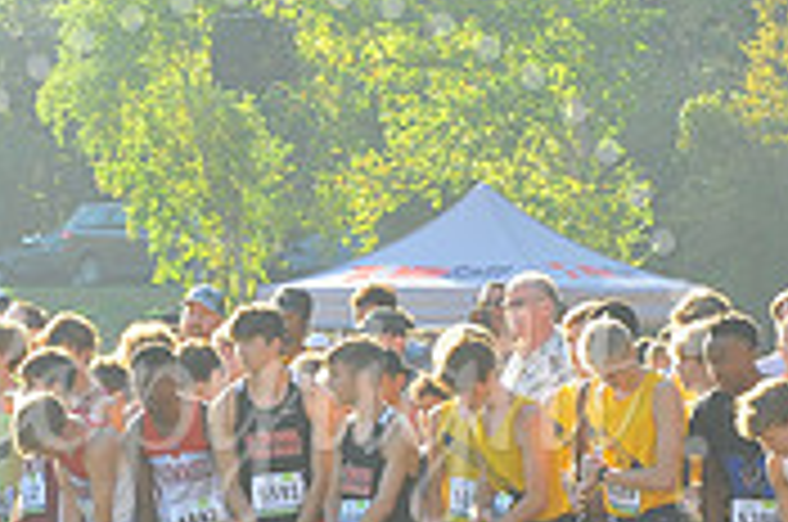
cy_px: 405
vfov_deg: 4.1
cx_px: 279
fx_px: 7254
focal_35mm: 332
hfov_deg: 6.2
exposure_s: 1/100
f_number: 8
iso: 200
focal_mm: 100
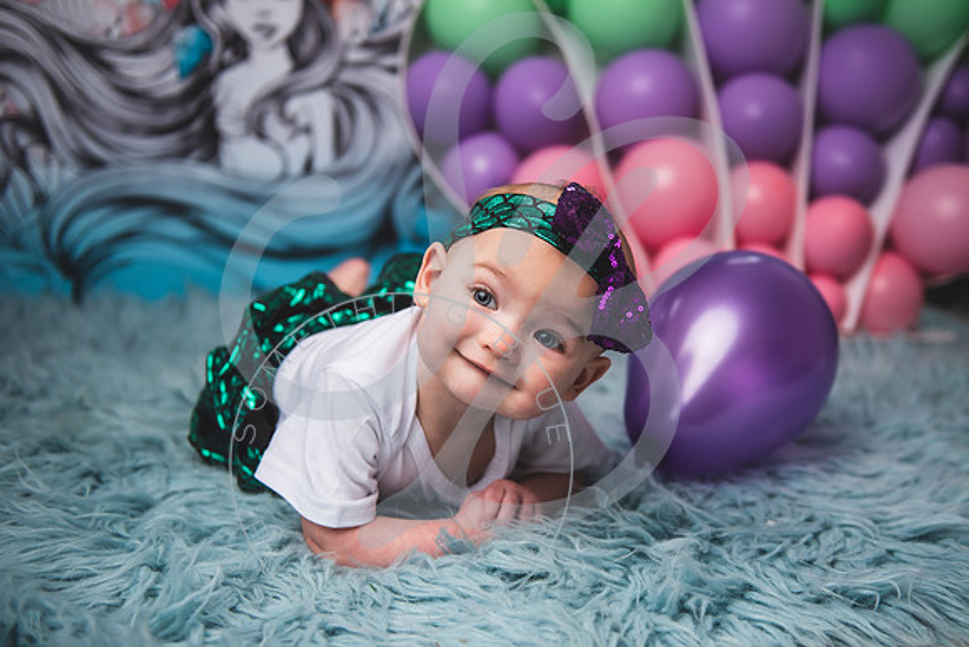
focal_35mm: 42
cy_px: 359
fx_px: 1136
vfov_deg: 31.7
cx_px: 538
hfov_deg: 46.1
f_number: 2.8
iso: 100
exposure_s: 1/160
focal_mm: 38
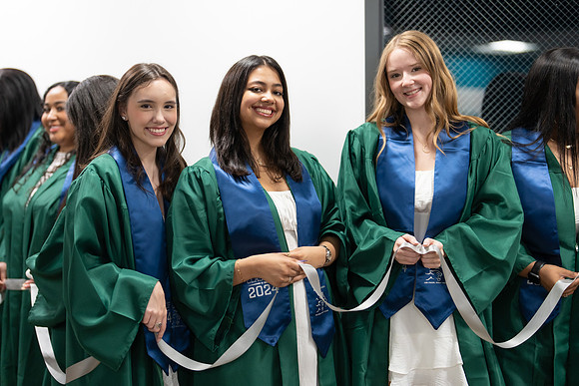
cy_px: 193
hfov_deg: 39.6
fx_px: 804
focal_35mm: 50
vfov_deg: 27.0
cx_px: 290
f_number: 1.2
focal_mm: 50
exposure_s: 1/320
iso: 500
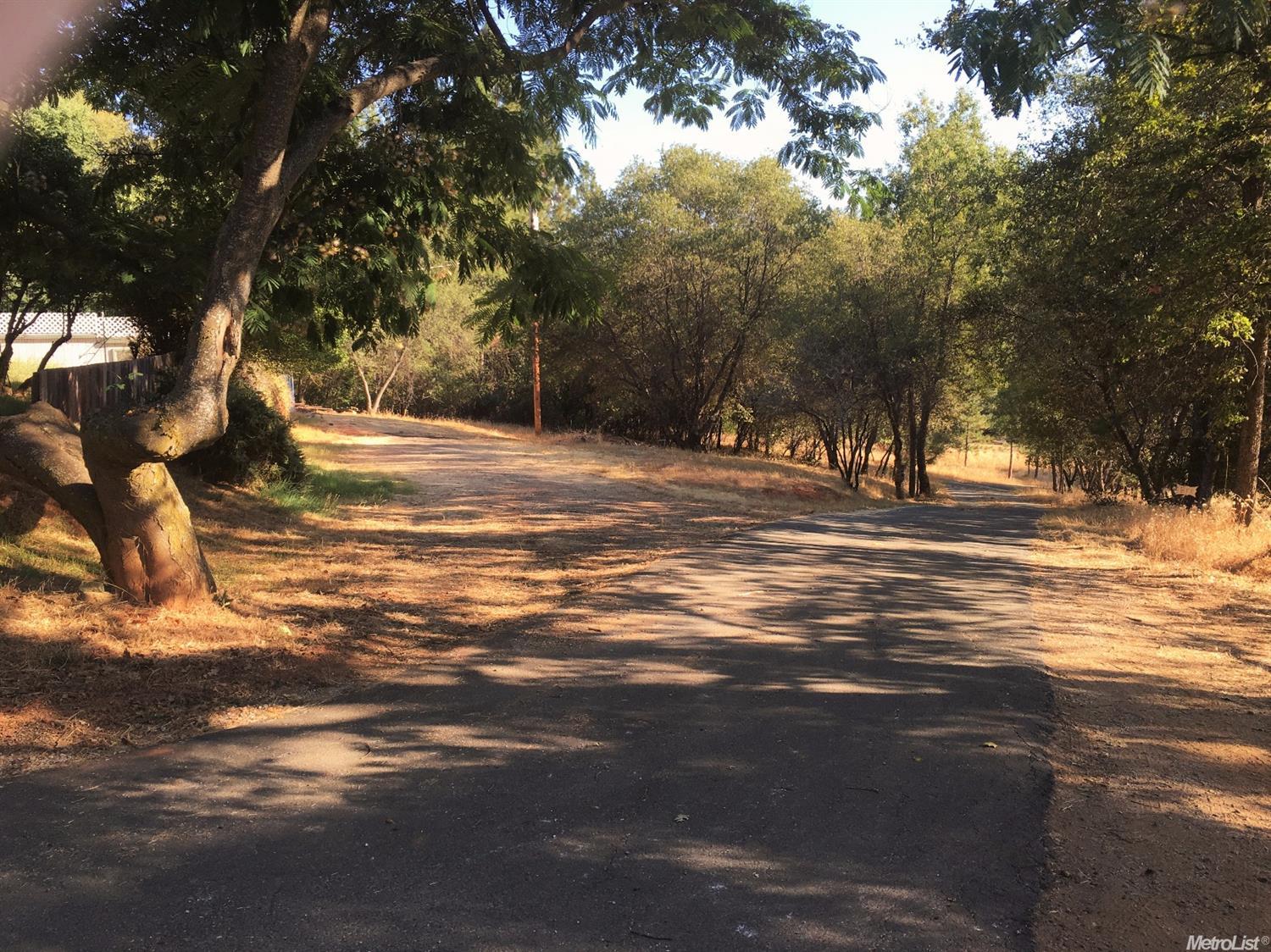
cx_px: 636
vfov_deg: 48.2
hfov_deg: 61.7
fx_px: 1064
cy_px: 476
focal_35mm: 29
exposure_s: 1/304
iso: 25
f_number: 2.2
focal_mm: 4.15
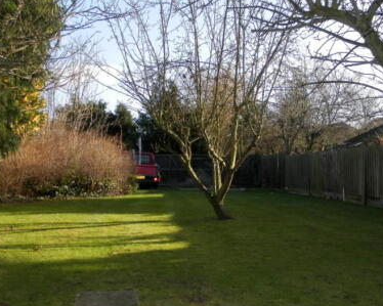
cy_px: 146
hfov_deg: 47.9
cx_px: 209
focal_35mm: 38
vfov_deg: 39.1
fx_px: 431
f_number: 3.1
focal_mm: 4.5
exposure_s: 1/640
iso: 160
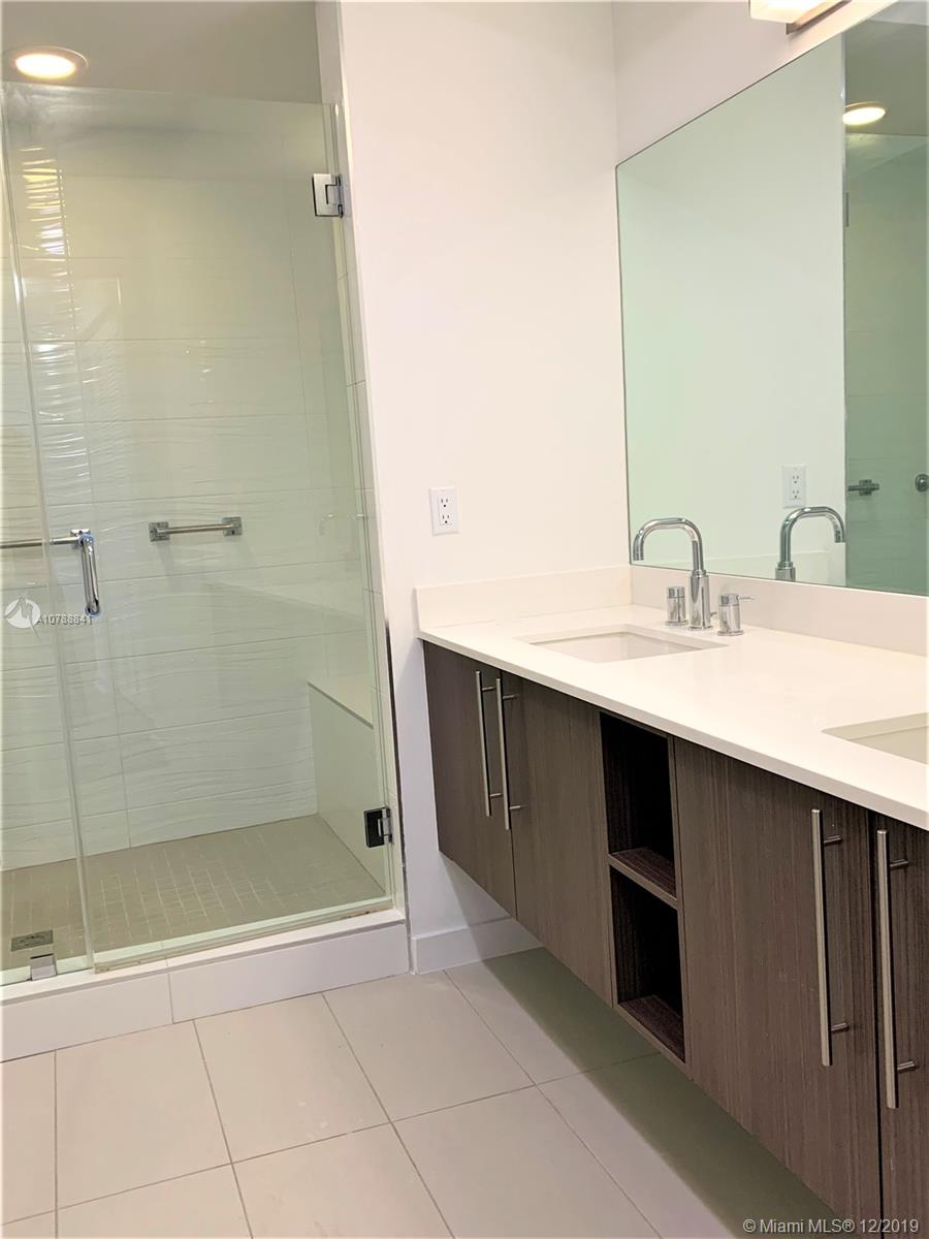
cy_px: 620
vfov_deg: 67.3
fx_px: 930
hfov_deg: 53.1
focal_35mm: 26
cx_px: 464
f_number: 1.8
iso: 80
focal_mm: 4.25
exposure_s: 1/60
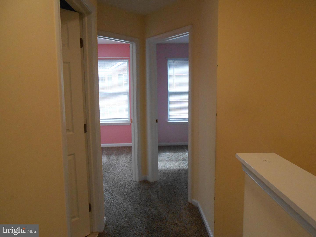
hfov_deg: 67.3
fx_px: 237
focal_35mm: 26
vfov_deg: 53.1
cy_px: 118
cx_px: 158
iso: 400
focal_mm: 4.6
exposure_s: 1/125
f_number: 3.5
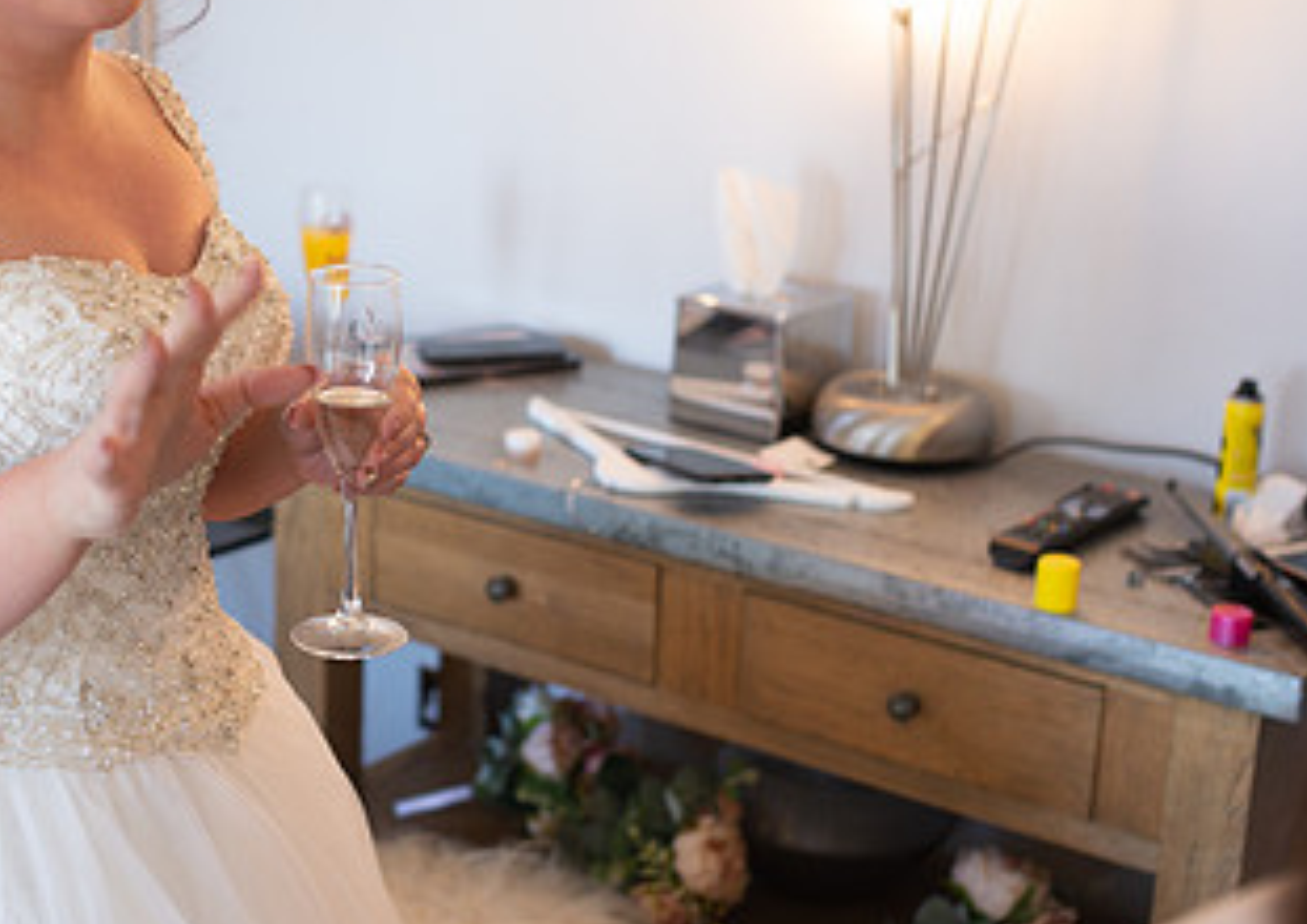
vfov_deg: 20.2
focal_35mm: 70
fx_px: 2590
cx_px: 322
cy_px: 398
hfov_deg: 27.9
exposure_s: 1/100
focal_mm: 35
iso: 250
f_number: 2.5
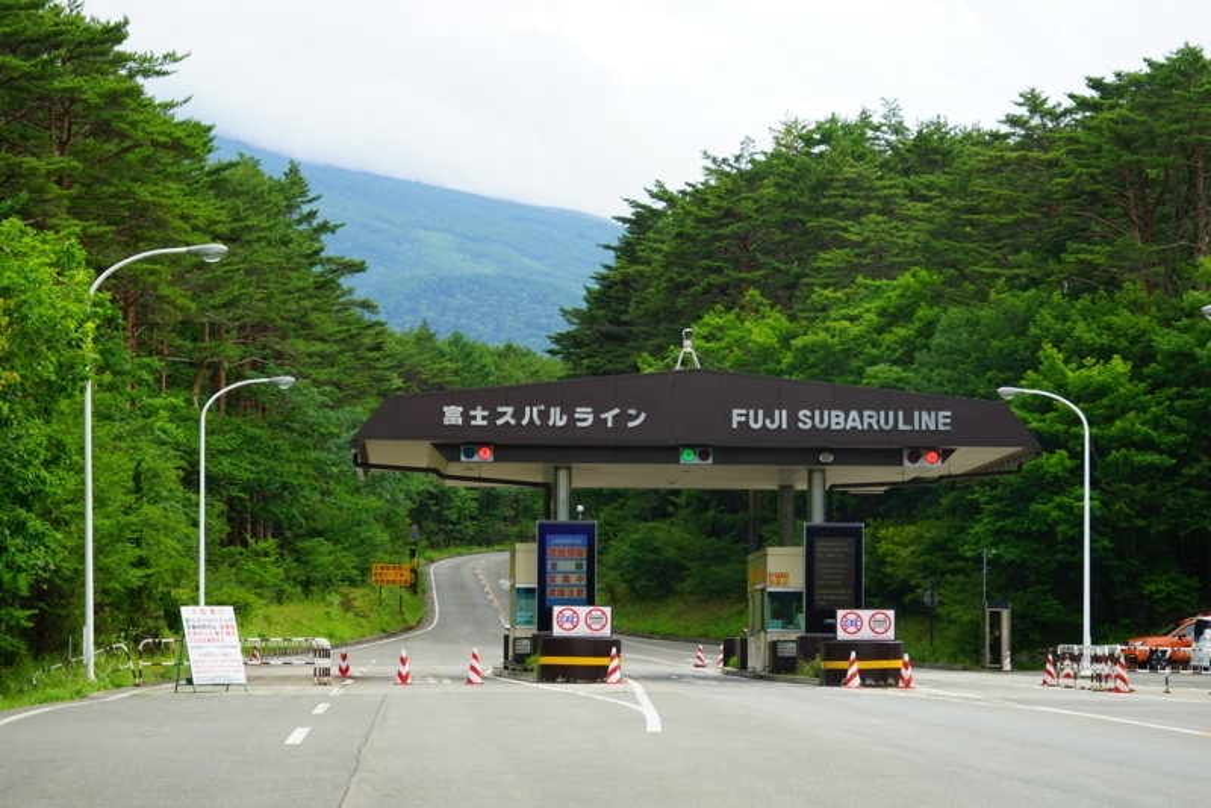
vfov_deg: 15.4
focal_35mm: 89
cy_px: 404
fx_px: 2995
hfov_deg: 22.9
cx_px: 606
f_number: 6.7
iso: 100
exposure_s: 1/125
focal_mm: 89
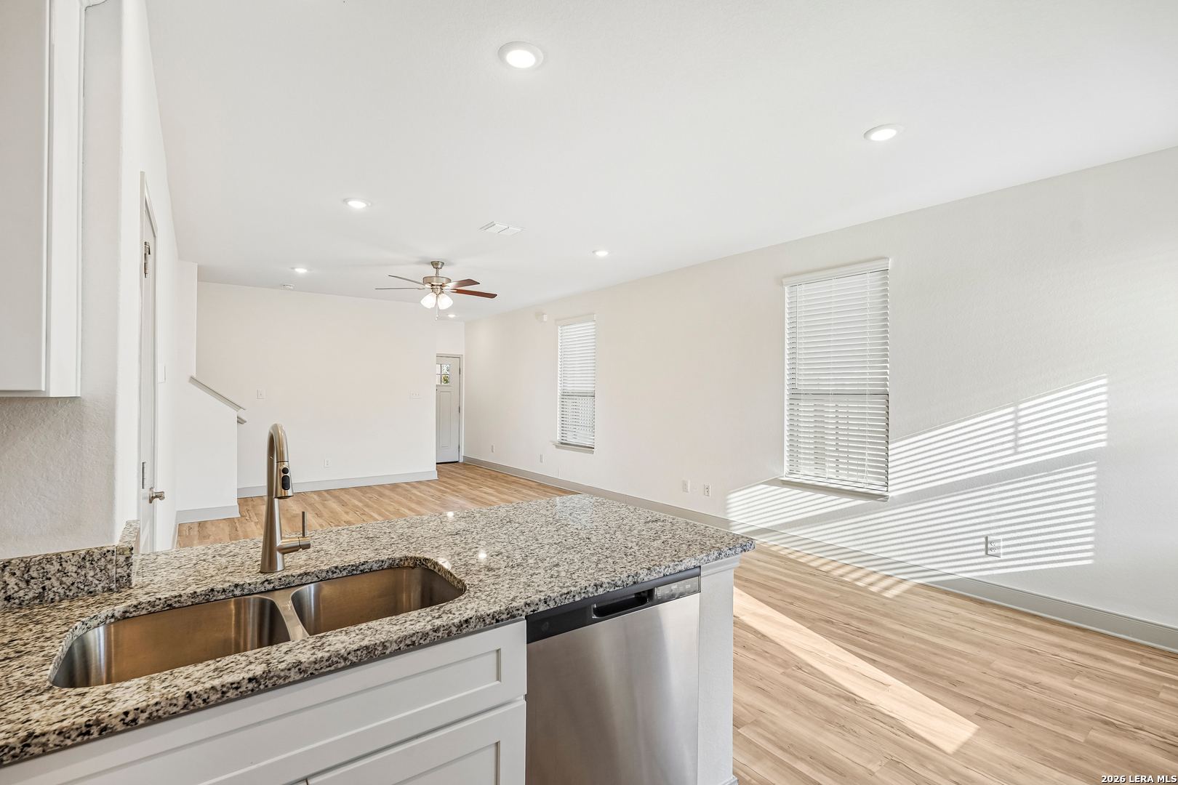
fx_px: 540
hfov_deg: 95.0
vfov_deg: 72.1
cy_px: 392
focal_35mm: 16
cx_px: 589
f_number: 8
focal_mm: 16.5
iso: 125
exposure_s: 1/30
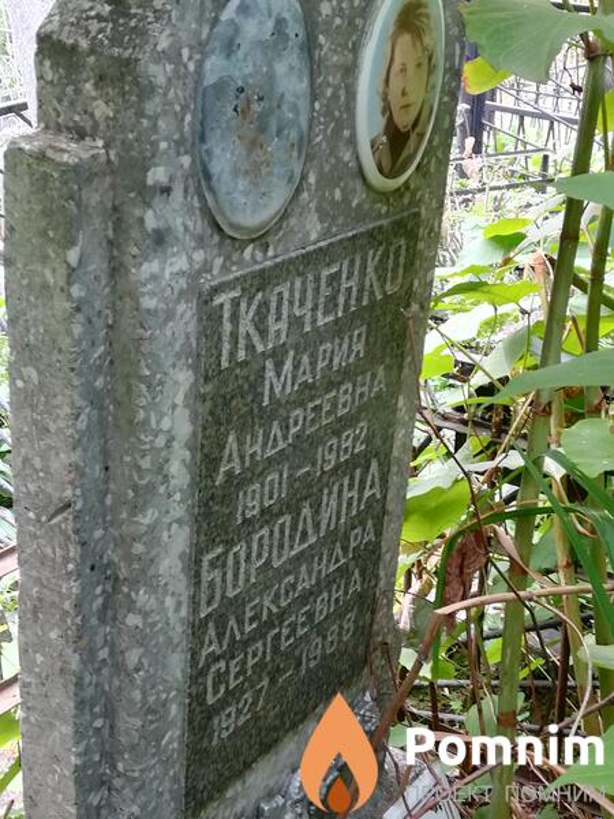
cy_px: 410
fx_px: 1182
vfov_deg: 38.2
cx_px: 307
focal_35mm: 50
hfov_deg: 29.1
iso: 100
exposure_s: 1/30
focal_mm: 3.83
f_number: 2.2
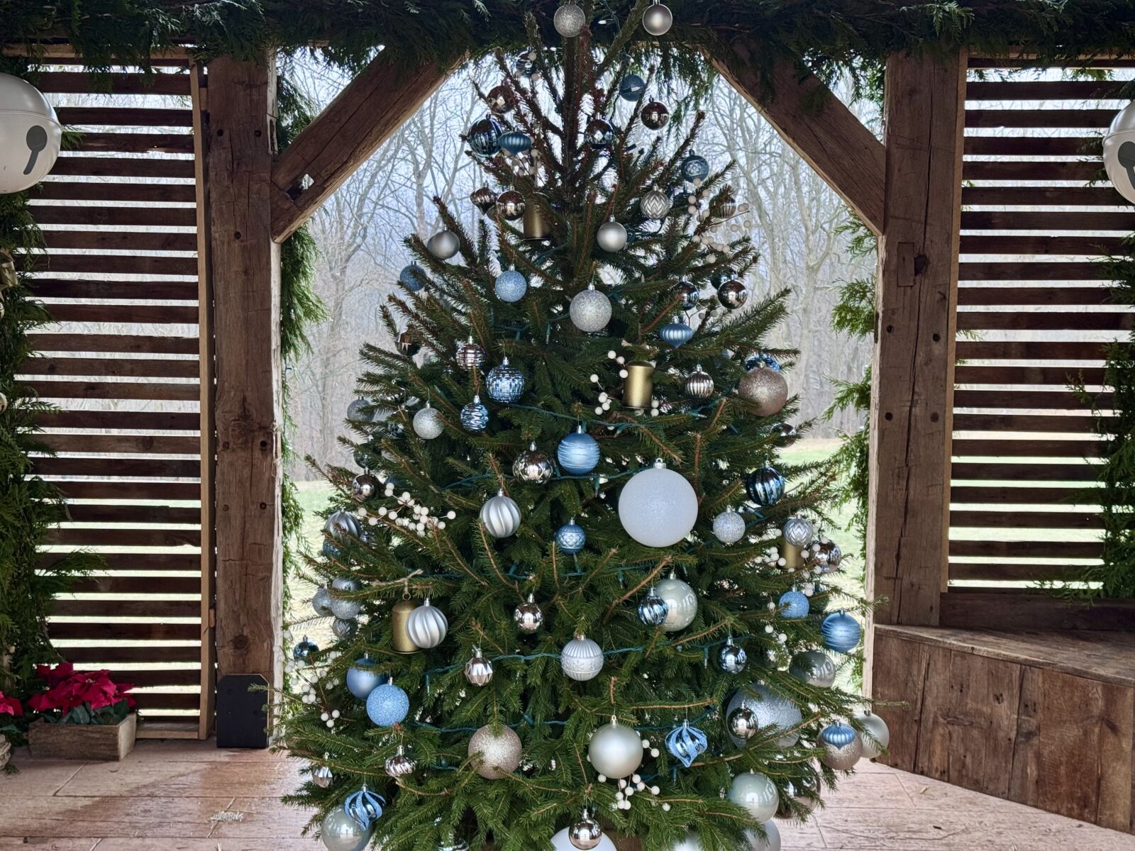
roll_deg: -1.3
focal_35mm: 48
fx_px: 1574
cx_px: 568
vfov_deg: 30.3
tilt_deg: -5.4
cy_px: 426
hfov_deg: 39.7
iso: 160
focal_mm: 6.76
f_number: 1.78
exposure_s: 1/60
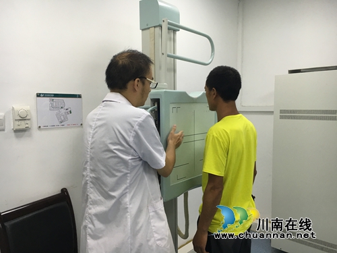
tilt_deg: -7.4
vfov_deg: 48.2
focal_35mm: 29
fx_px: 282
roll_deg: +0.4
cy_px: 126
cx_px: 168
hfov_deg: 61.7
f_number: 2.2
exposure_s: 1/33
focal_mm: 4.15
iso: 100
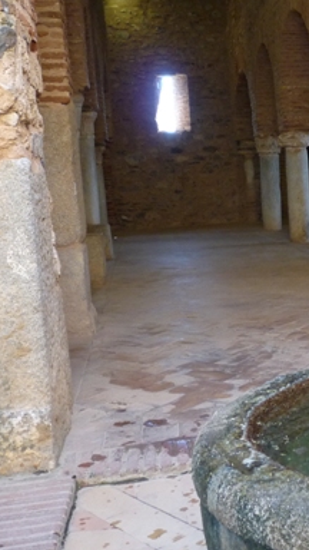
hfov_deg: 22.2
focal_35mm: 49
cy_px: 252
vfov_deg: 42.1
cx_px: 386
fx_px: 714
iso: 200
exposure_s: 1/30
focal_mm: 4.8
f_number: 2.8
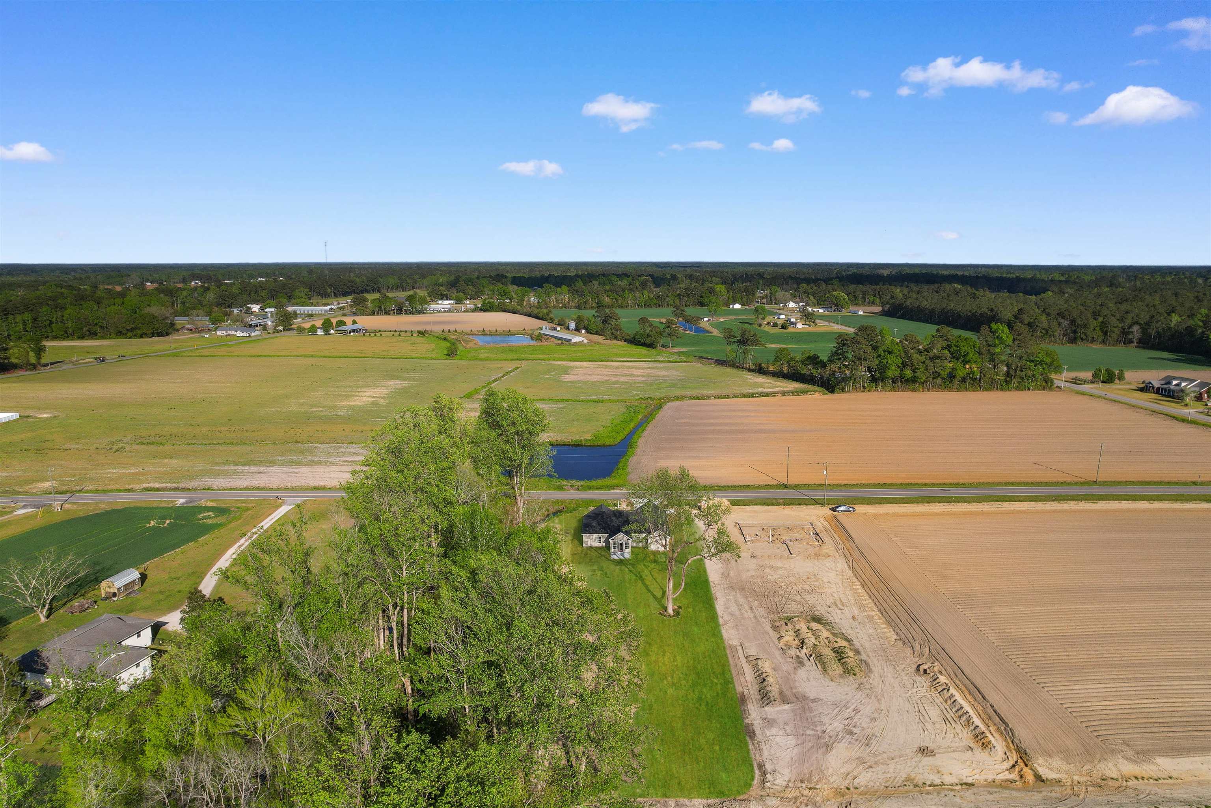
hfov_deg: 78.6
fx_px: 740
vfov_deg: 57.2
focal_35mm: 22
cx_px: 606
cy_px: 404
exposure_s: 1/640
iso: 100
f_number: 2.8
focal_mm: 8.38
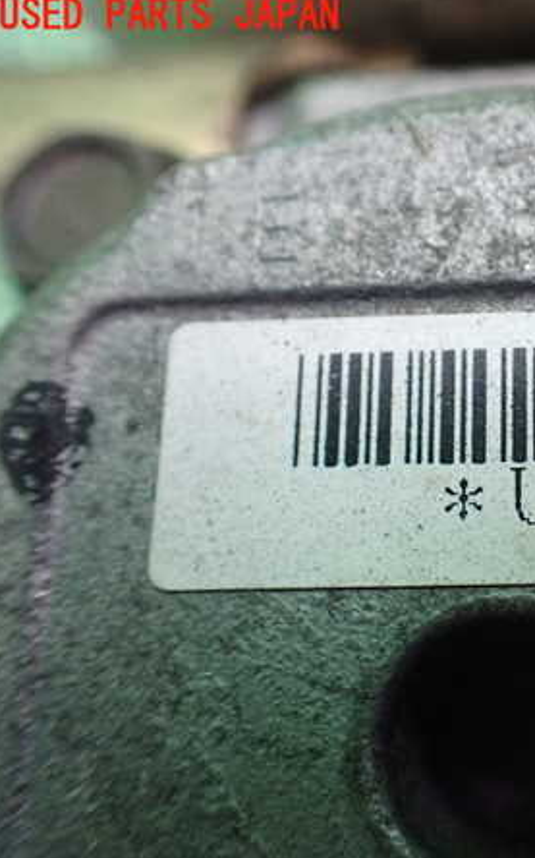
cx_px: 568
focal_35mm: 43
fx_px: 1004
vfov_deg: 46.2
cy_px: 427
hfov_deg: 27.6
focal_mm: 5.4
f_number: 2.3
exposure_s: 1/40
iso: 800
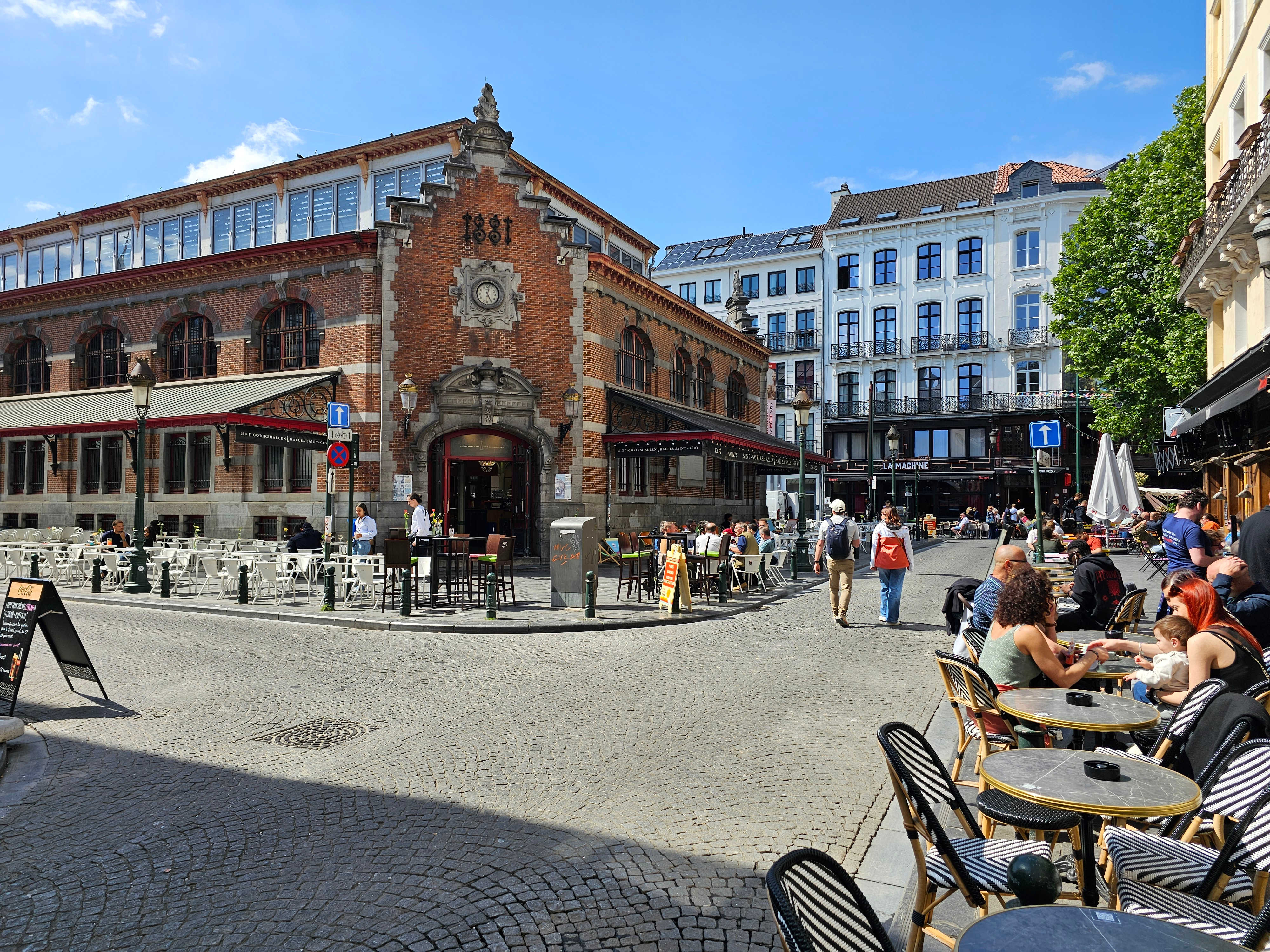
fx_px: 844
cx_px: 635
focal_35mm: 23
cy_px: 476
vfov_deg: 58.9
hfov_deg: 73.9
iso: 10
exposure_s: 1/550
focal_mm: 6.3
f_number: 1.7
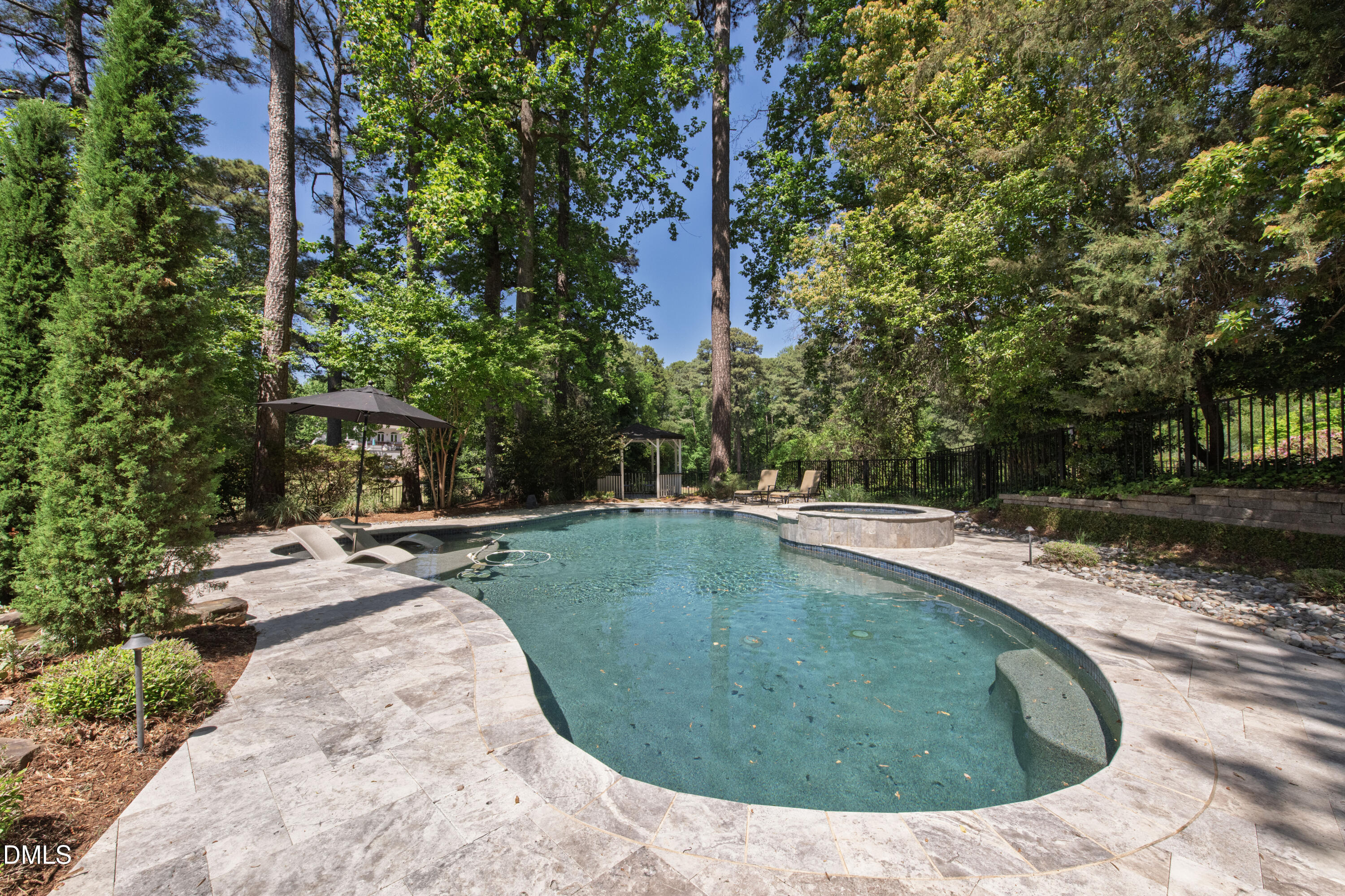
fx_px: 523
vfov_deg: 81.2
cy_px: 448
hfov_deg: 104.3
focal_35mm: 14
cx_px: 672
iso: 500
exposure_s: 1/640
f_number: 11
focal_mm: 14
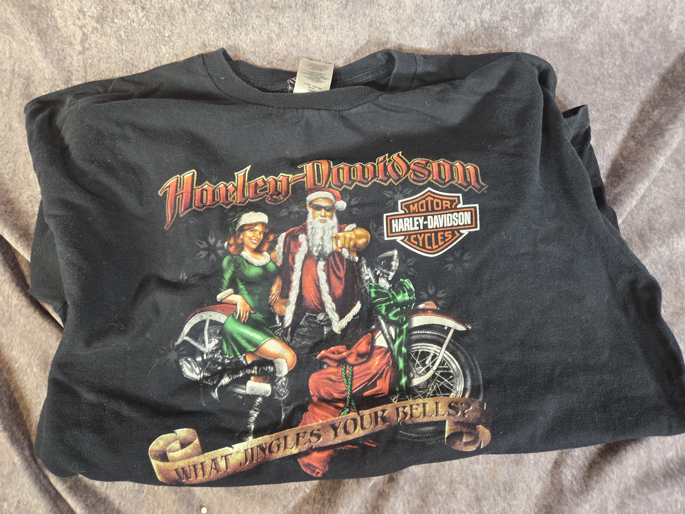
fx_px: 455
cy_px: 257
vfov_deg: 58.9
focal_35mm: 23
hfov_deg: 73.9
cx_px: 342
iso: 125
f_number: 1.8
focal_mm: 5.4
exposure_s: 1/120
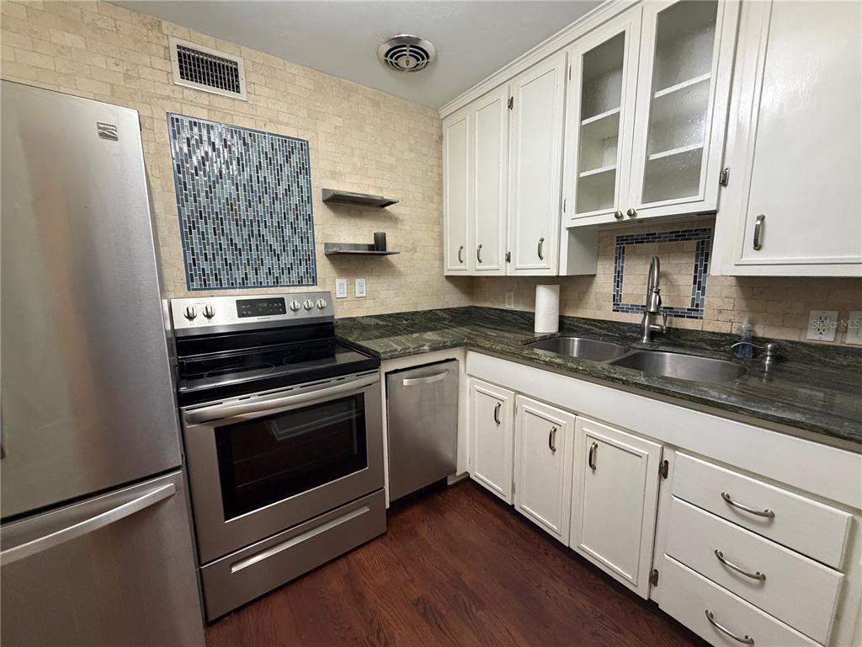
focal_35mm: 14
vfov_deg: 85.7
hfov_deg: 102.1
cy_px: 324
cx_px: 431
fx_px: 349
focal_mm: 2.22
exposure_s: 1/60
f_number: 2.2
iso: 400
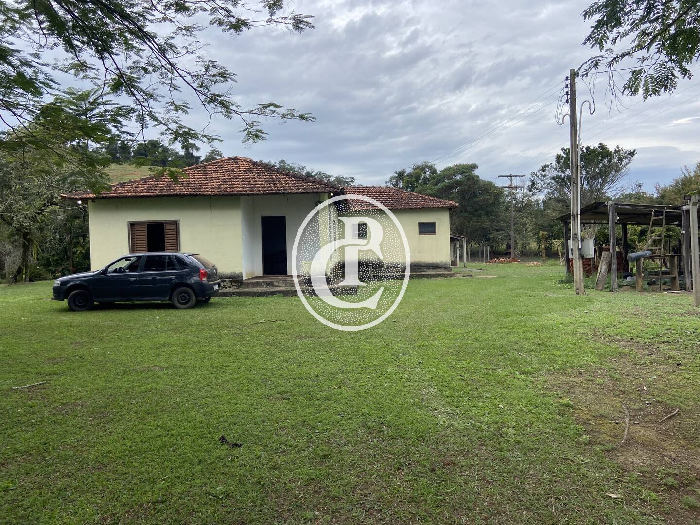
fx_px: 526
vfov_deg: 53.1
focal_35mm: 26
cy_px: 262
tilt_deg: +0.5
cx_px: 350
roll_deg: -1.3
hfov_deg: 67.3
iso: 32
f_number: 1.8
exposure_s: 1/805
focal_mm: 4.25
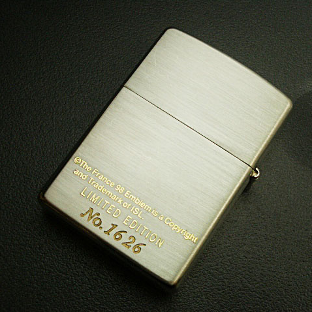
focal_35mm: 58
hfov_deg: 29.5
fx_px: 591
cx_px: 172
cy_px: 156
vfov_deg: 29.6
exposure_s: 1/100
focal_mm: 8.2
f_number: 3.1
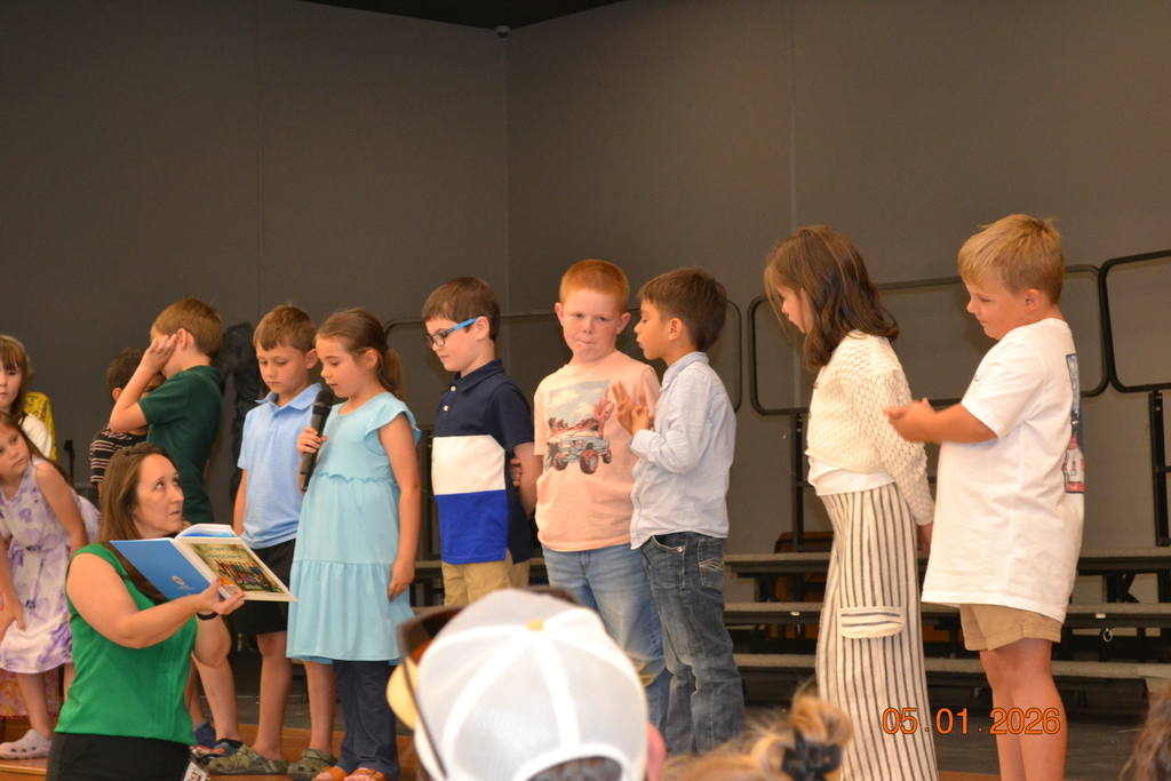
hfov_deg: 24.6
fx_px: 2684
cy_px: 390
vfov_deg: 16.6
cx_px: 586
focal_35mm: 82
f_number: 5.6
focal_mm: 55
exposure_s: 1/60
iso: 1600
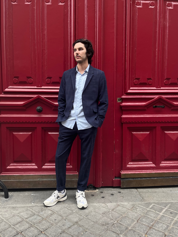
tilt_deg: -5.2
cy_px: 118
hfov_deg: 53.1
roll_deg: +2.5
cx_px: 89
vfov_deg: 67.3
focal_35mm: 26
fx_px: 178
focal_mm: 5.1
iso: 80
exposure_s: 1/121
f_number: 1.6
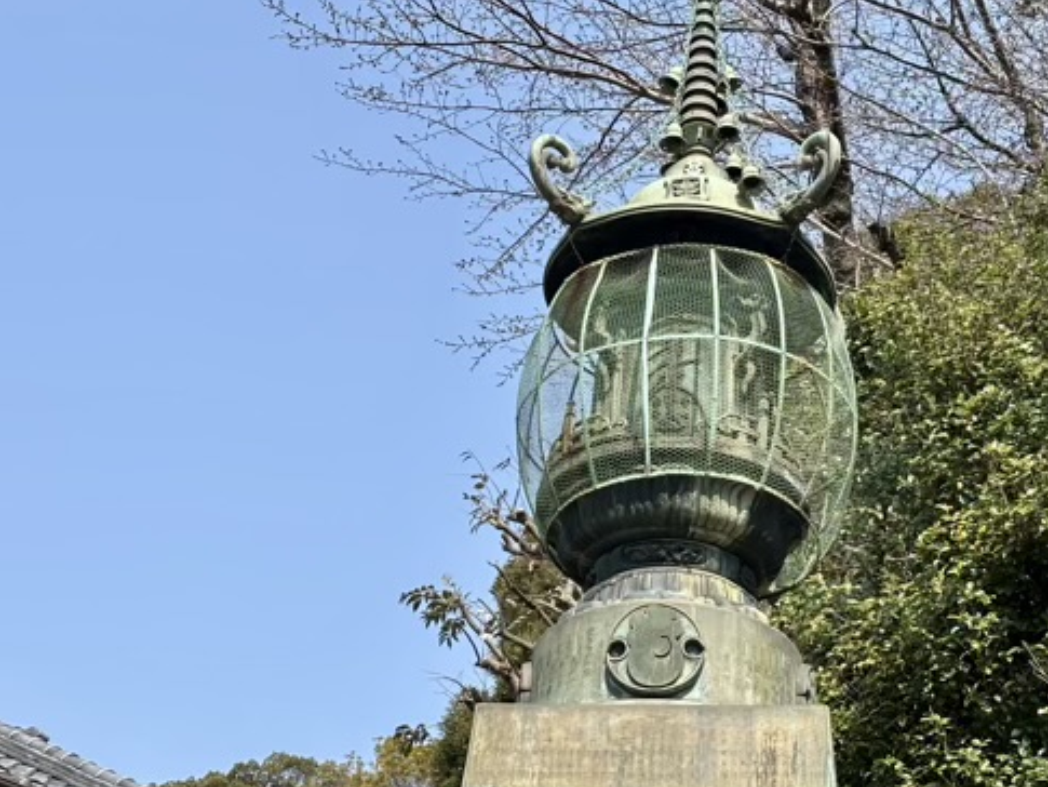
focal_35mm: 75
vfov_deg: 19.6
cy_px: 453
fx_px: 2271
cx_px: 614
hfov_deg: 25.9
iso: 32
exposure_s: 1/2024
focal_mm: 5.96
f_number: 1.6
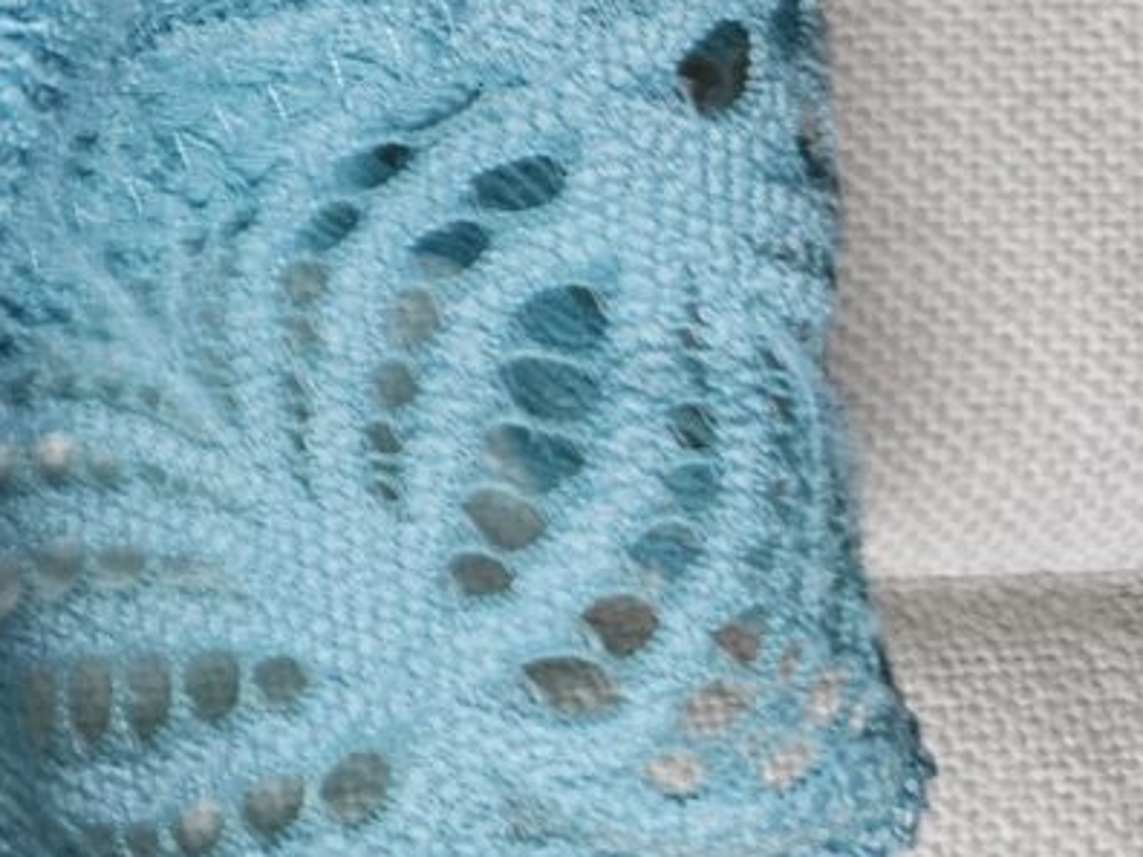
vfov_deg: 11.1
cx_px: -1784
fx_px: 3929
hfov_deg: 12.3
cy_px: -932
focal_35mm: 119
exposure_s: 1/51
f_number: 1.7
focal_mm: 6.3
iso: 160
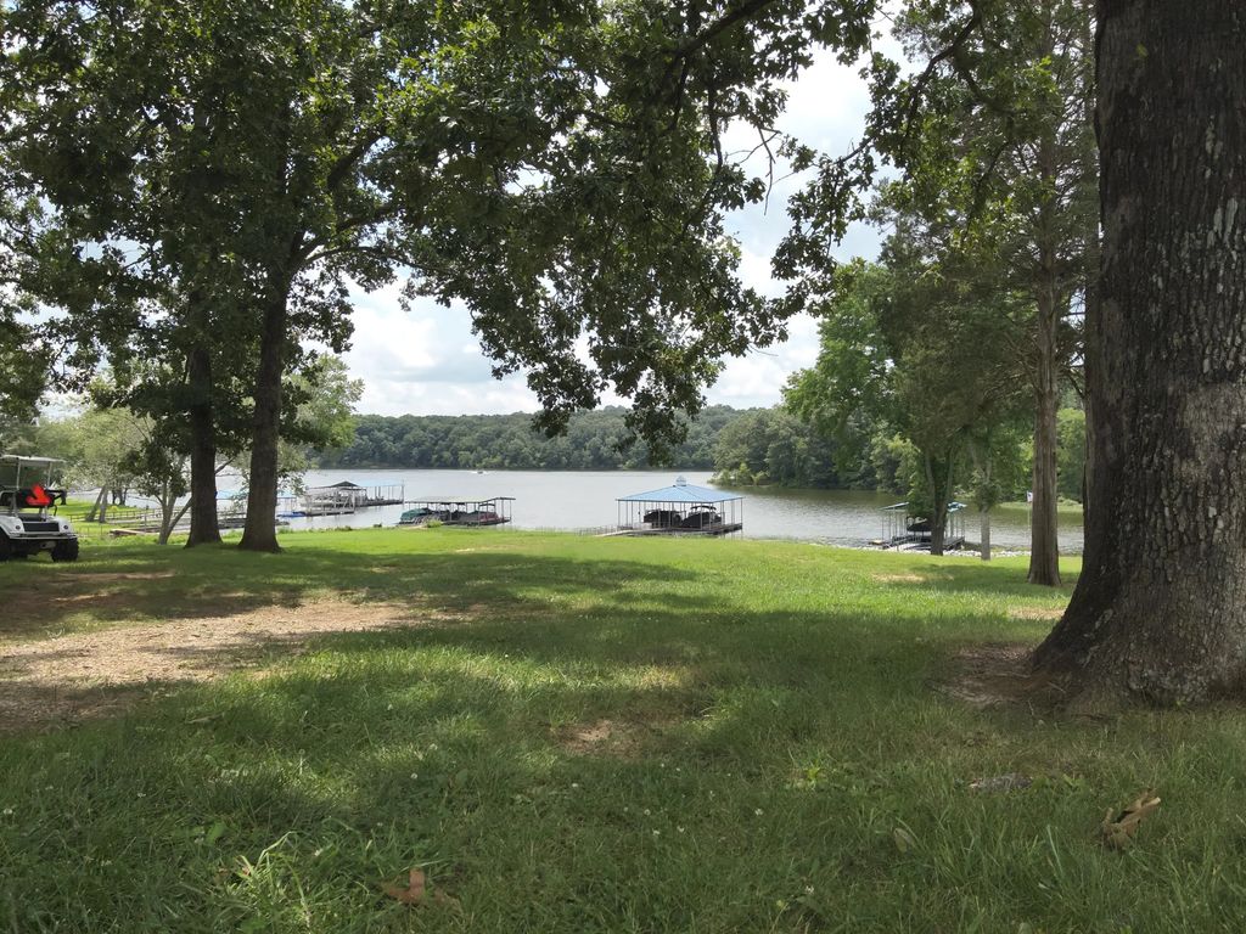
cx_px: 623
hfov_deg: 71.6
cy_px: 467
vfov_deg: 56.8
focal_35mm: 24
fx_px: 864
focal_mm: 4.4
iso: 100
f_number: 2.8
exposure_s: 1/800
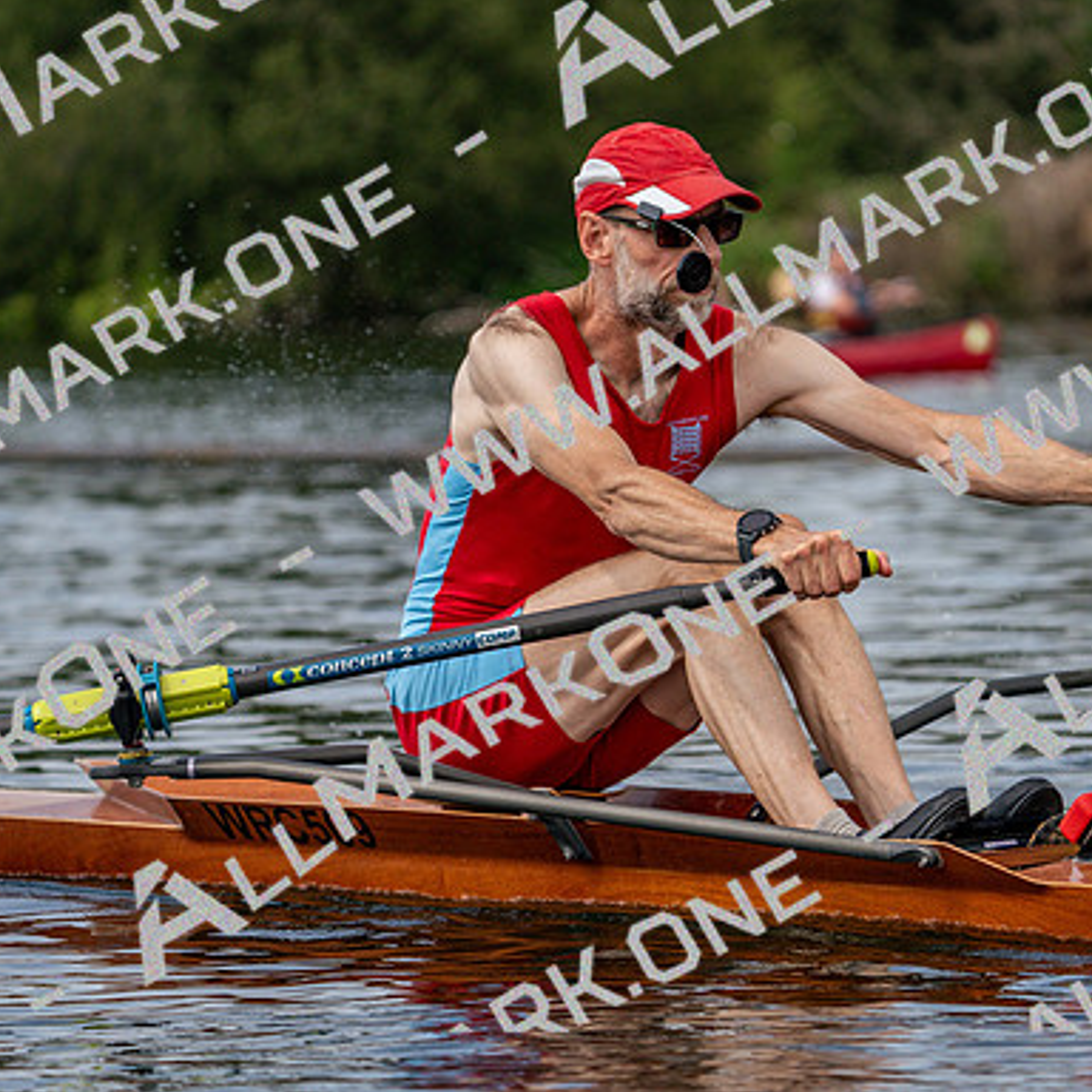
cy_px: 545
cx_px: 711
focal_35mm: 257
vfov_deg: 6.8
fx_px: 9172
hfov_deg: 6.8
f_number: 5.6
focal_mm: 200
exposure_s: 1/1600
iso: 320
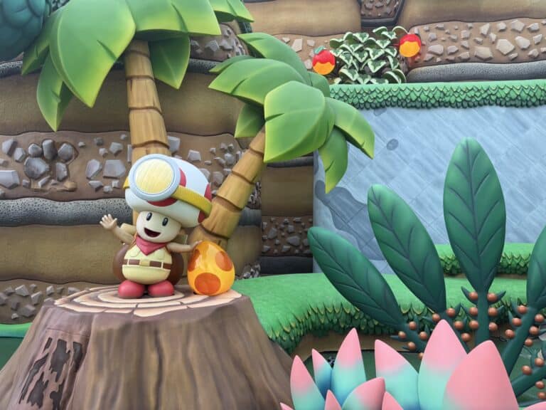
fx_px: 379
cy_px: 205
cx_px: 273
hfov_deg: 71.6
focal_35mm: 24
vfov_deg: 56.8
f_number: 1.78
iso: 64
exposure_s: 1/148
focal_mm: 6.76
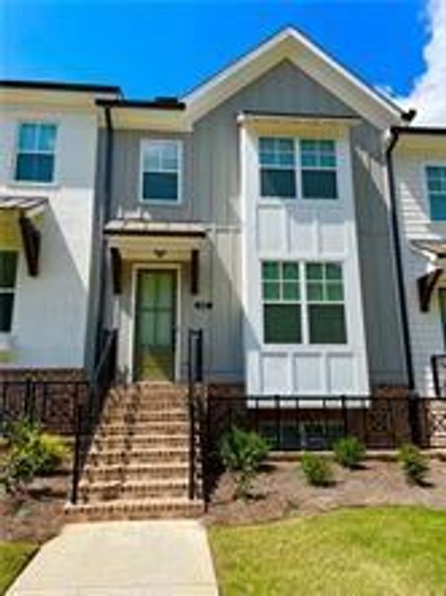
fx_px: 448
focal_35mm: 26
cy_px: 298
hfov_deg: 53.0
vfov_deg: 67.4
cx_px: 223
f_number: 1.6
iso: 32
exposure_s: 1/3731
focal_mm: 4.2
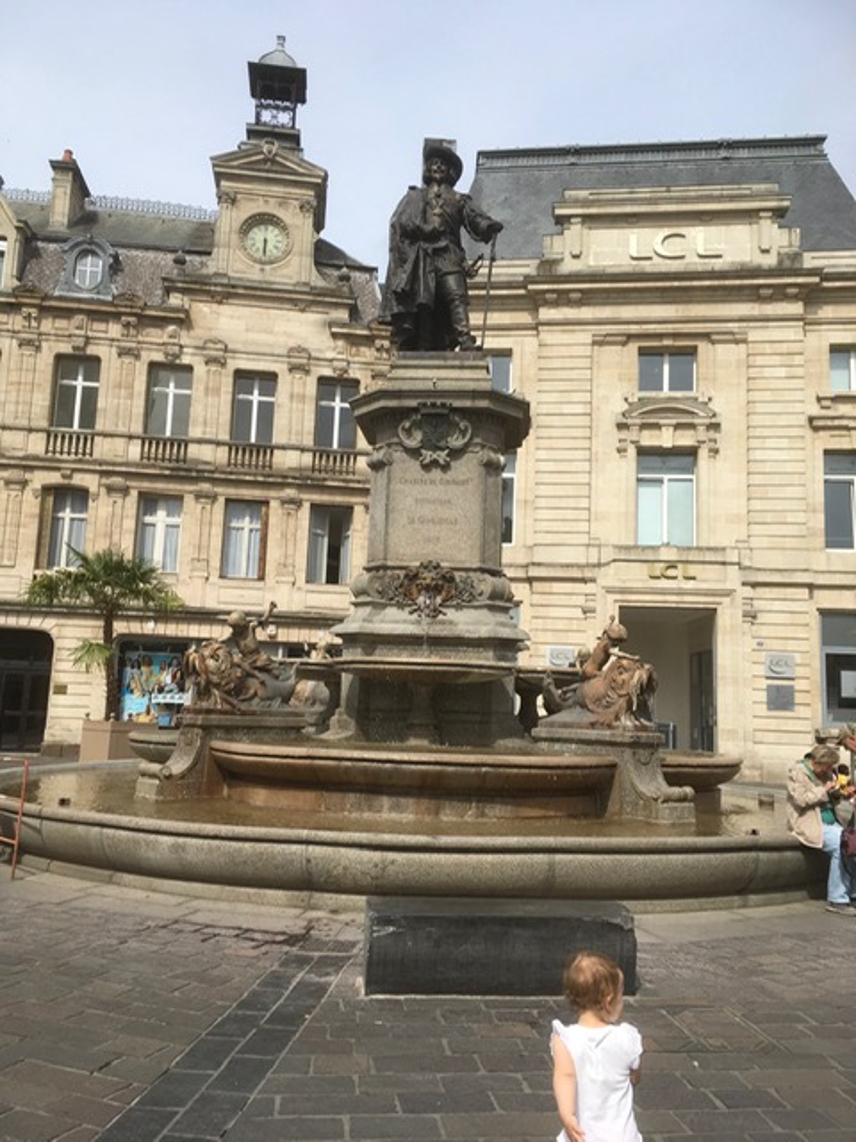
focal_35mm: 29
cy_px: 571
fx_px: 956
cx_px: 428
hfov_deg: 48.2
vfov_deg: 61.7
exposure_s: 1/2404
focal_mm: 4.15
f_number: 2.2
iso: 25
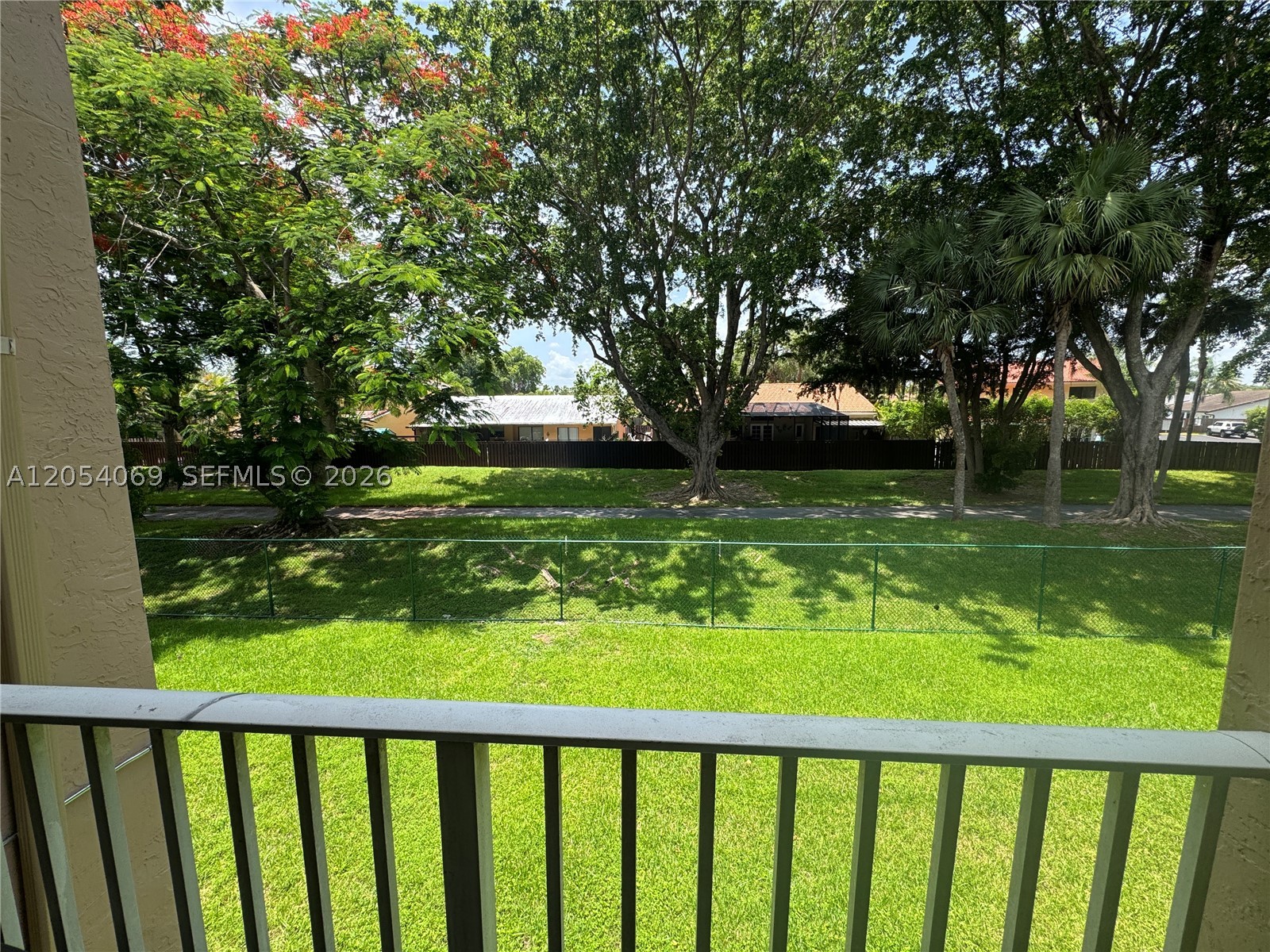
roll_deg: -0.4
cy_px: 476
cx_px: 635
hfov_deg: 102.1
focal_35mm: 14
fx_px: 514
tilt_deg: -8.7
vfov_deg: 85.7
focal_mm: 2.22
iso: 40
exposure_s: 1/573
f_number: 2.2
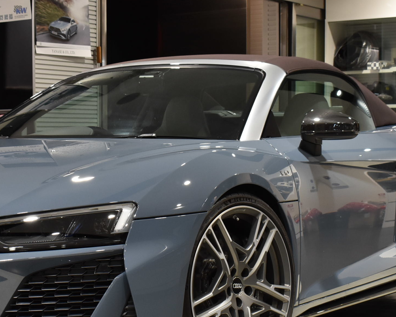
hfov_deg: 21.9
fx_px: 1020
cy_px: 202
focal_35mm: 87
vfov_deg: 17.6
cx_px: 135
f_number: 8
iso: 800
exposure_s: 1/50
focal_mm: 30
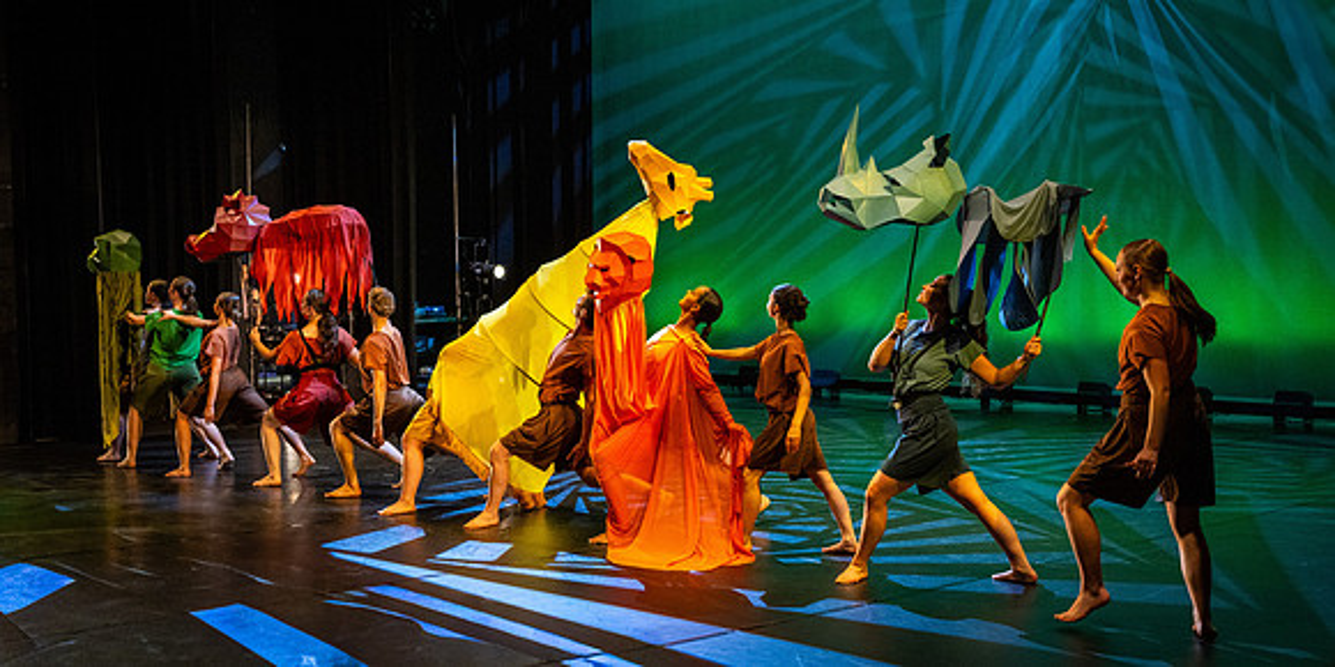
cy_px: 350
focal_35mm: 47
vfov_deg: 23.3
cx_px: 676
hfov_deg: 44.8
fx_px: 1618
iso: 1250
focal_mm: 36
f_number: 2.8
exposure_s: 1/200
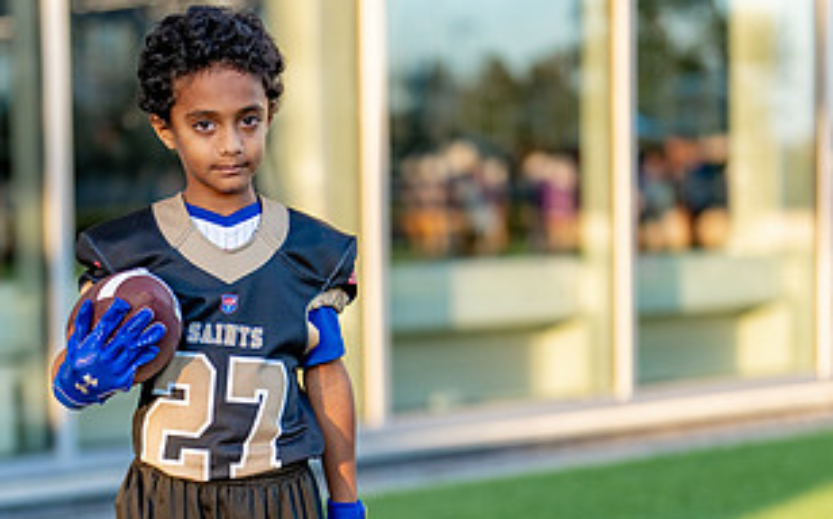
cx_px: 237
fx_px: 2541
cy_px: 464
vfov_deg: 11.6
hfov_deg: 18.5
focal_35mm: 112
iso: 200
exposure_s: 1/1600
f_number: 1.2
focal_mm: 50
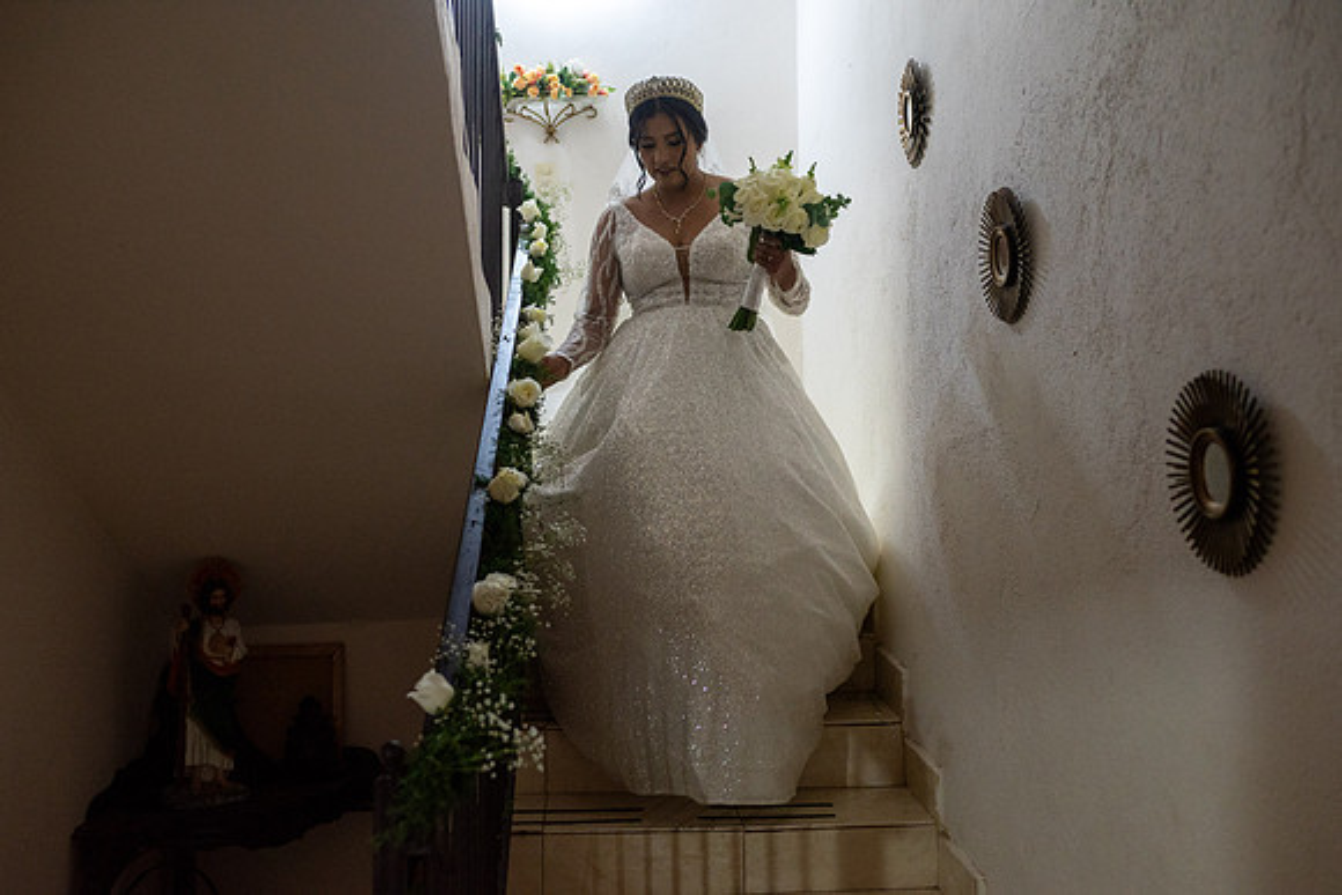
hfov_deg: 54.4
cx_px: 671
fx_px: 1305
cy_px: 448
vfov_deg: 37.9
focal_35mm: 35
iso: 1600
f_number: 3.5
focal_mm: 35
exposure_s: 1/125
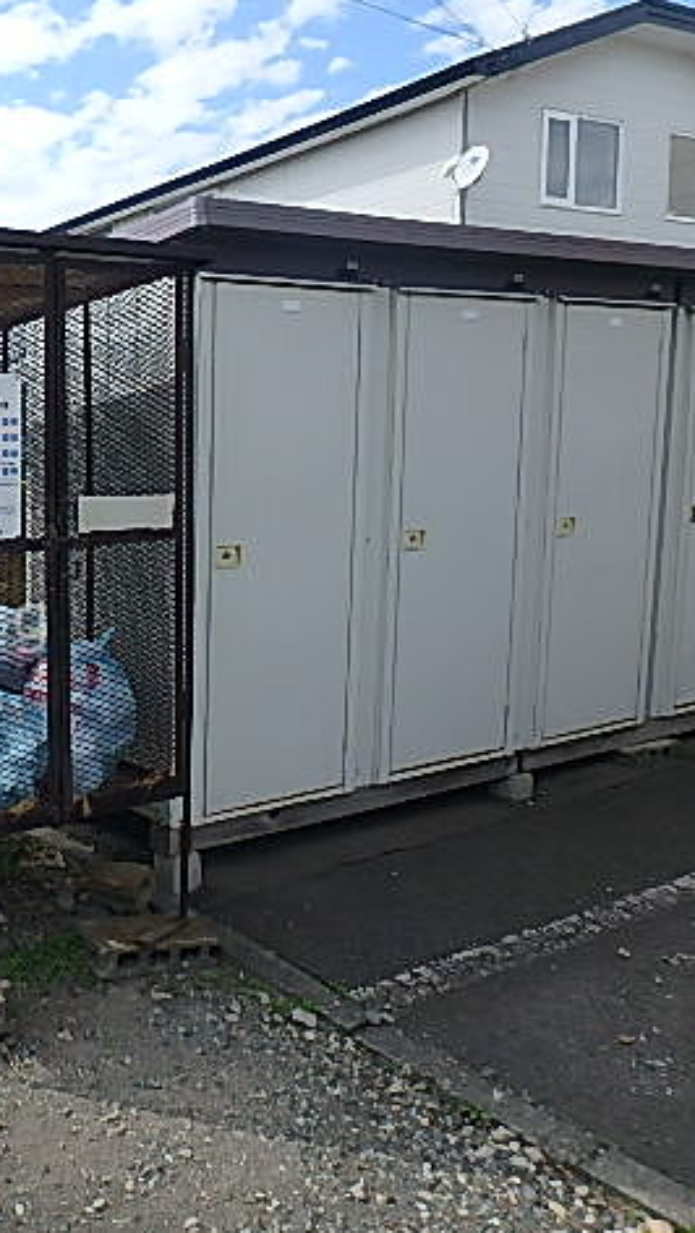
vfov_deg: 62.6
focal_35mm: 31
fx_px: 1014
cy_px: 622
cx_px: -118
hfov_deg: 32.1
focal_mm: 3.7
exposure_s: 1/1000
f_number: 3.5
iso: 125
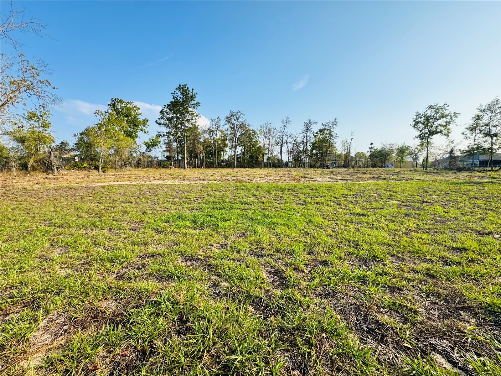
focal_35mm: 14
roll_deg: +0.9
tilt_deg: -5.6
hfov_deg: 102.1
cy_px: 188
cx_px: 250
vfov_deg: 85.7
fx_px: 203
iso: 50
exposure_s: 1/910
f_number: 2.2
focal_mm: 2.22
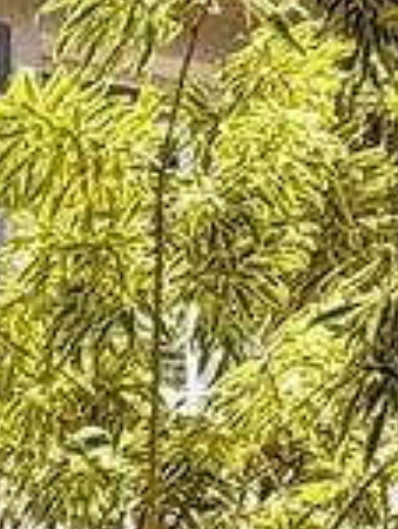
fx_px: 1712
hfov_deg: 11.7
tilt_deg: +7.5
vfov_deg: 14.2
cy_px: 1114
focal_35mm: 112
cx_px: -440
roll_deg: +0.0
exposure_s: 1/770
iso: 40
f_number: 2.2
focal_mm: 2.22
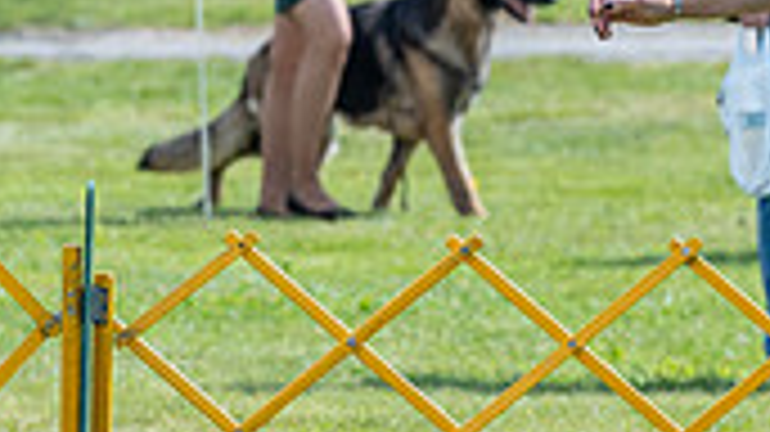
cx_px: 965
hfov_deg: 3.7
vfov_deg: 2.1
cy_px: -102
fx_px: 11877
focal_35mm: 582
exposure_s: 1/1600
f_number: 5
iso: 500
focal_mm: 129
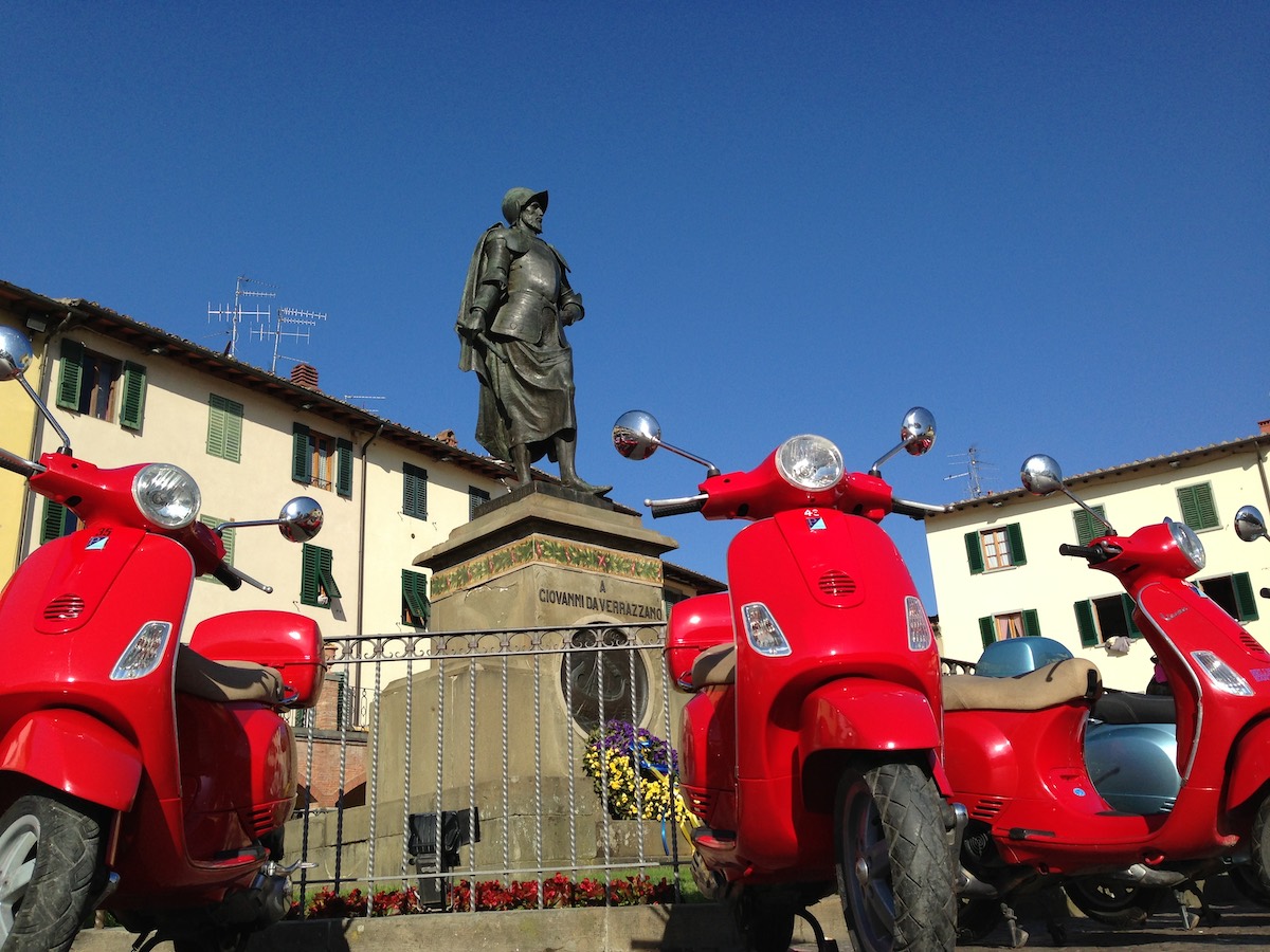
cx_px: 635
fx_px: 1211
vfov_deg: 42.9
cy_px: 476
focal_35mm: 33
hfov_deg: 55.4
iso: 50
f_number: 2.4
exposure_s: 1/1808
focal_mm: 4.13
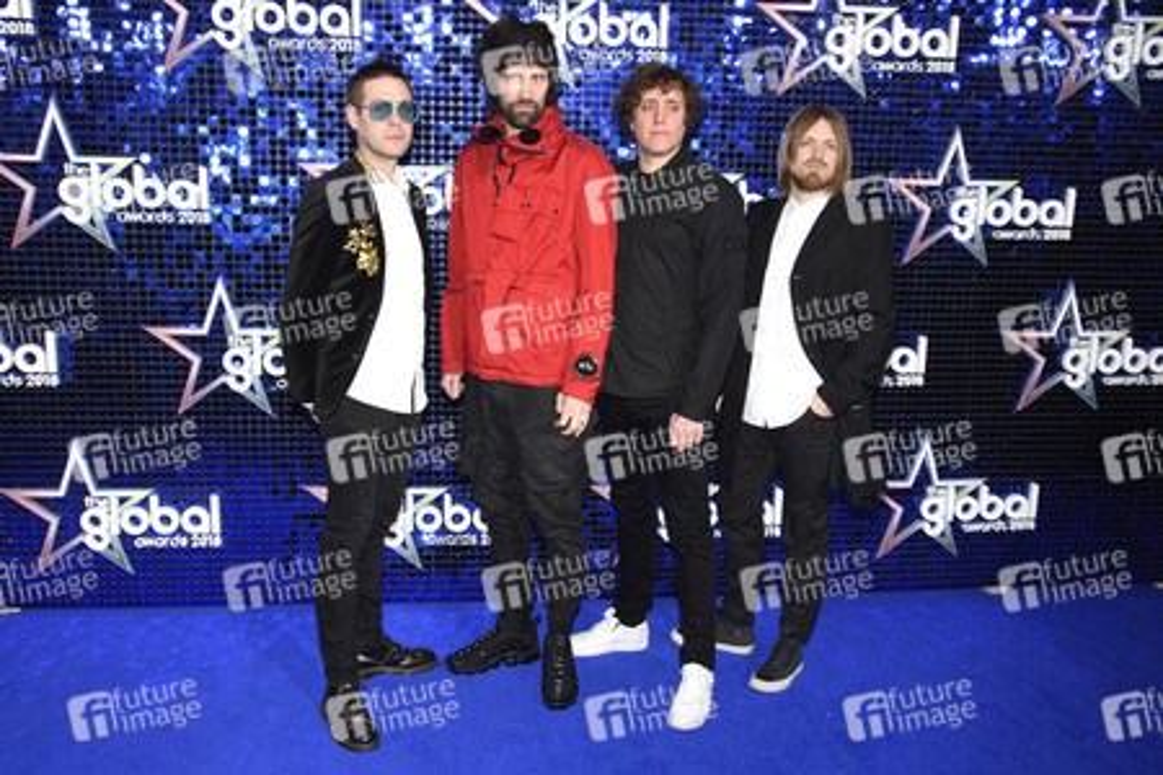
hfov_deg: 60.3
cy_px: 388
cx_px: 582
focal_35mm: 31
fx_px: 1001
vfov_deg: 42.3
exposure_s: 1/250
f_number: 5.6
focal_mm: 31
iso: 1000
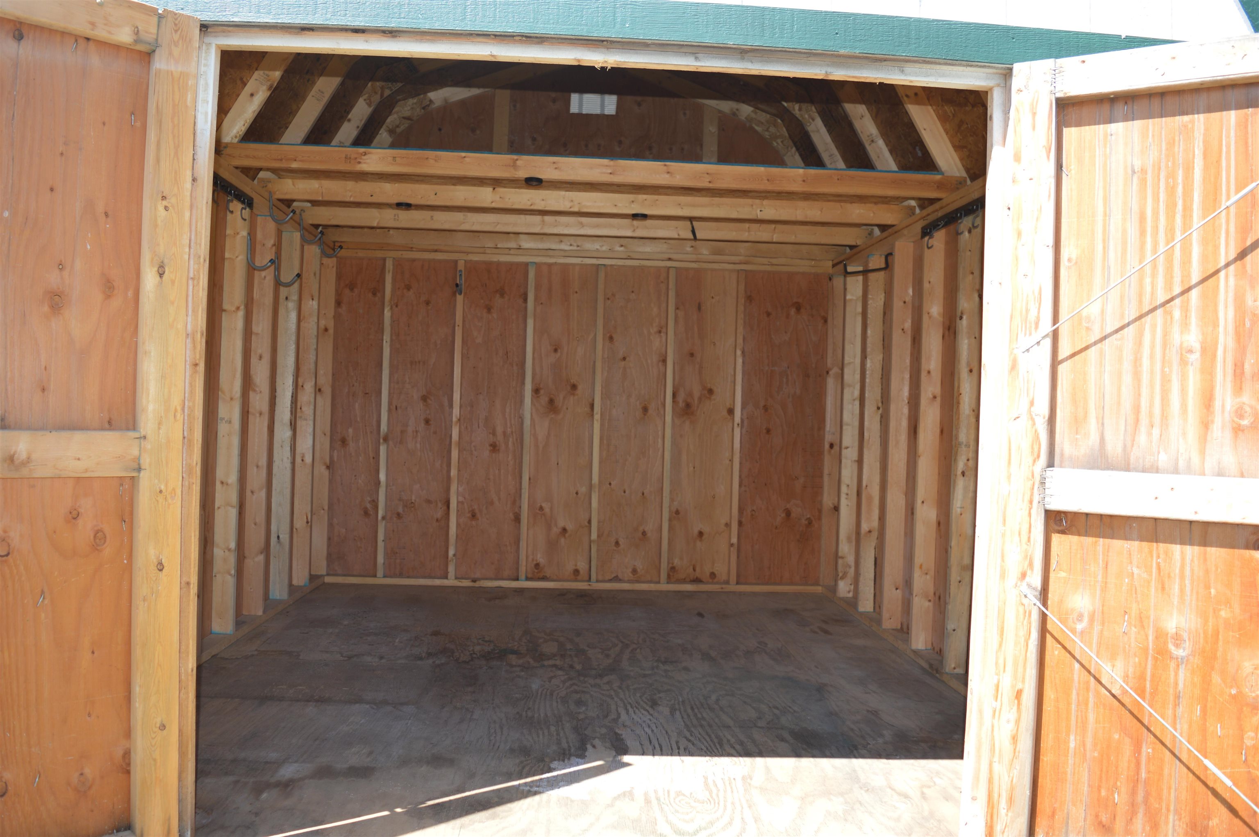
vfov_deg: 47.8
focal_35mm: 27
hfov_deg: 67.4
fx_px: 943
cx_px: 630
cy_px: 418
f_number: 4
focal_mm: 18
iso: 100
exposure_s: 1/200
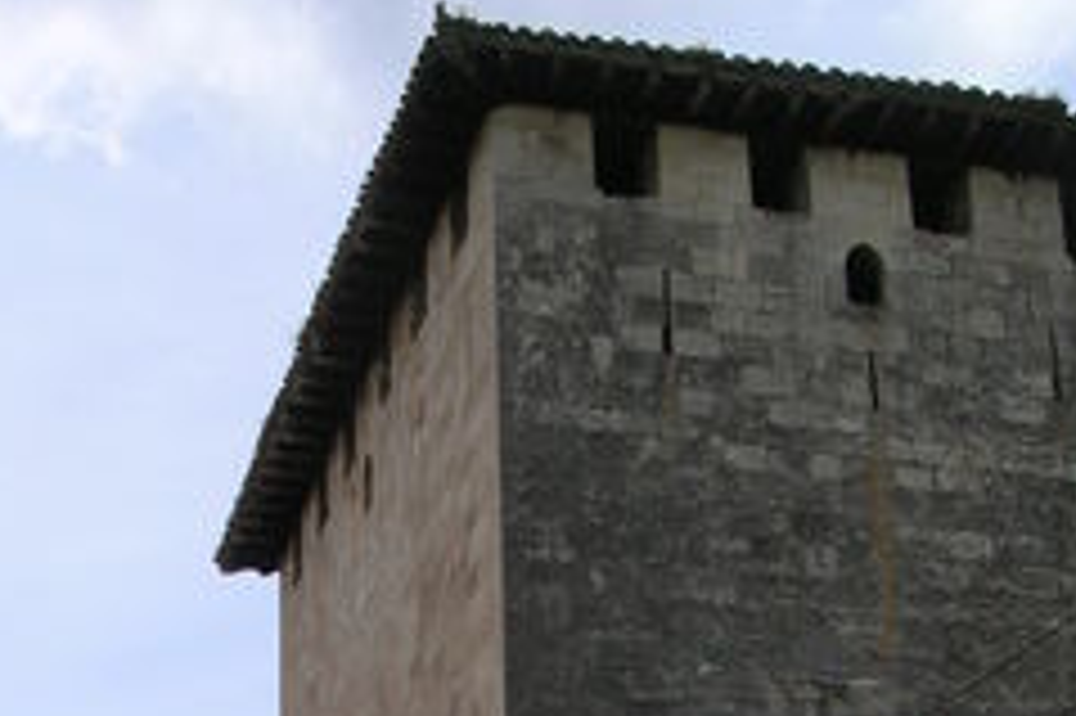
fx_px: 2419
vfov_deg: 15.5
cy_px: 1090
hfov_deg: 25.1
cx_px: 482
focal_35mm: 81
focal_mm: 5.8
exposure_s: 1/367
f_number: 5.6
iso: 50
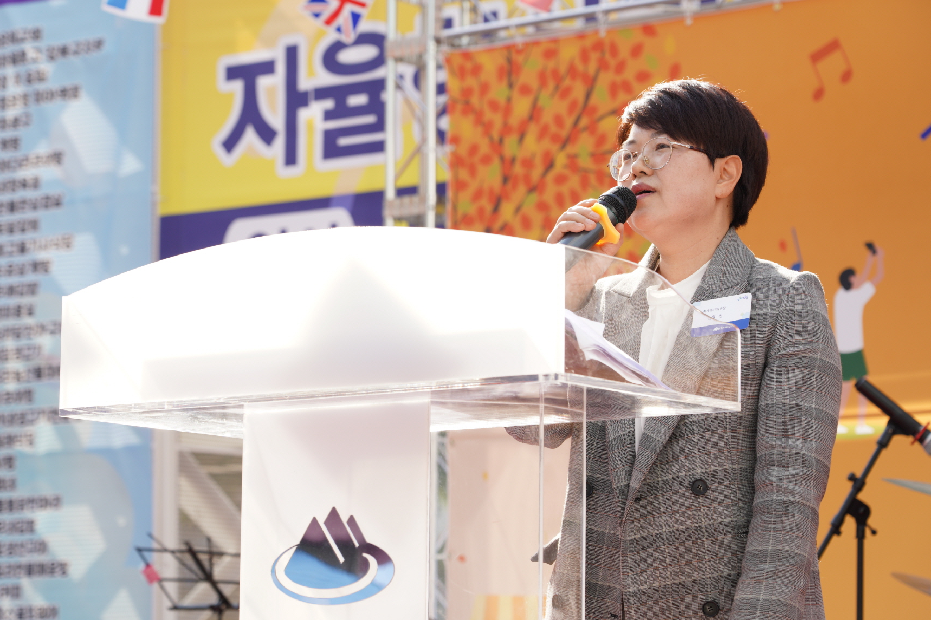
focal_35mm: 110
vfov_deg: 12.4
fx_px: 2844
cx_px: 464
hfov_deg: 18.6
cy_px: 323
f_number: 5.6
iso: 125
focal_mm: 105
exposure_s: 1/160
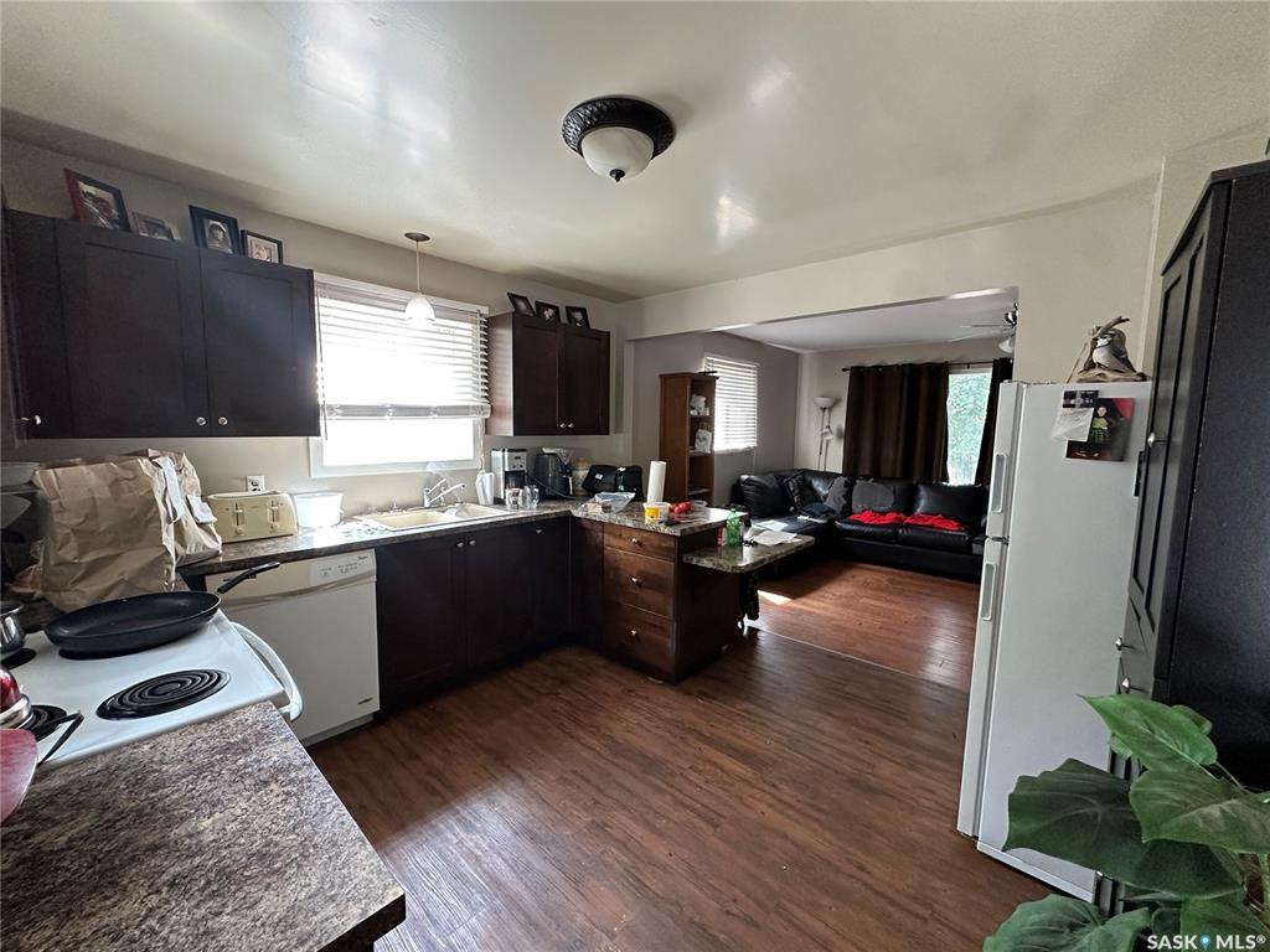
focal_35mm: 14
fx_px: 514
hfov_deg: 102.1
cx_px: 635
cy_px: 476
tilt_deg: -5.4
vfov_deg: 85.7
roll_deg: -0.8
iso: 200
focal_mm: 2.22
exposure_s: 1/99
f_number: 2.2
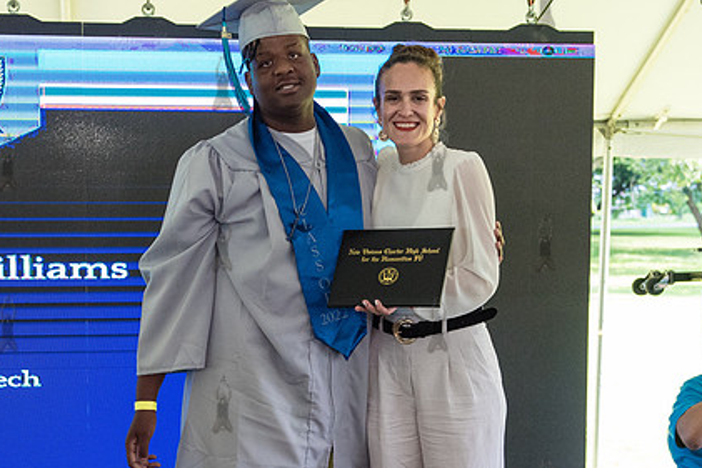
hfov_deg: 27.7
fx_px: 1424
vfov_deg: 18.6
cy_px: 322
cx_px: 302
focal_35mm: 73
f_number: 4
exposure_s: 1/800
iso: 2500
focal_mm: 38
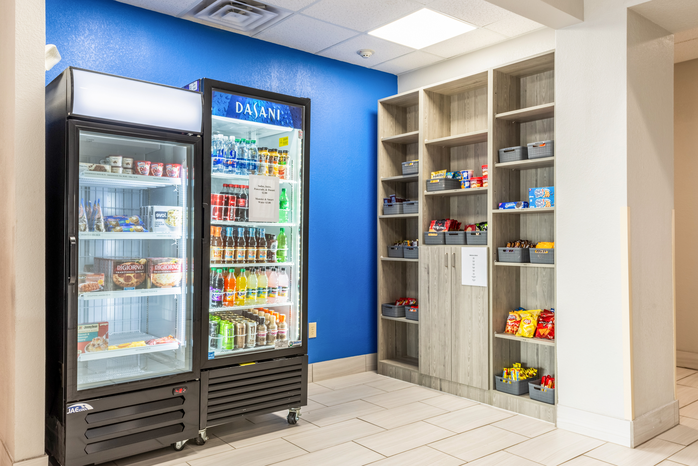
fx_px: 465
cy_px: 233
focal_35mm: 24
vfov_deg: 53.2
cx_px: 349
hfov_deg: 73.7
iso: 320
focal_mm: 24
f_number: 11
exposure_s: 1/80
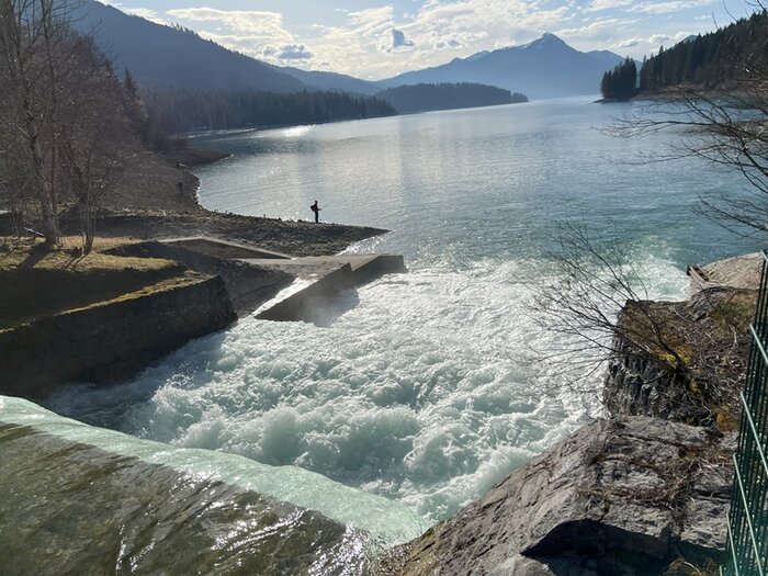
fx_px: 577
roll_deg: +4.8
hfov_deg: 67.3
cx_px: 384
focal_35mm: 26
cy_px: 288
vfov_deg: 53.1
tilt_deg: -17.4
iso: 50
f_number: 1.5
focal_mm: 5.7
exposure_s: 1/11364
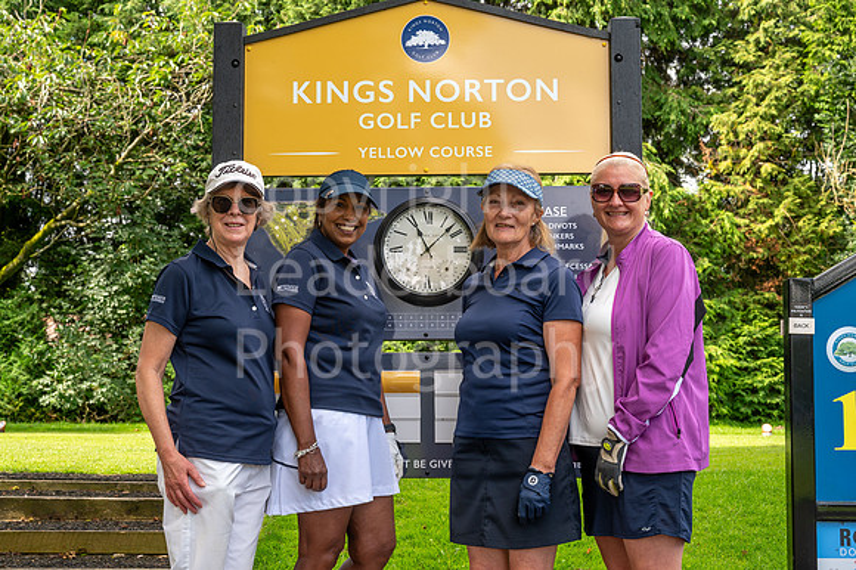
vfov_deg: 27.5
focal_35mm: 49
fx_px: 1164
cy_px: 285
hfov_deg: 40.4
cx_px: 428
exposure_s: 1/125
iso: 160
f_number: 7.1
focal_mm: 49
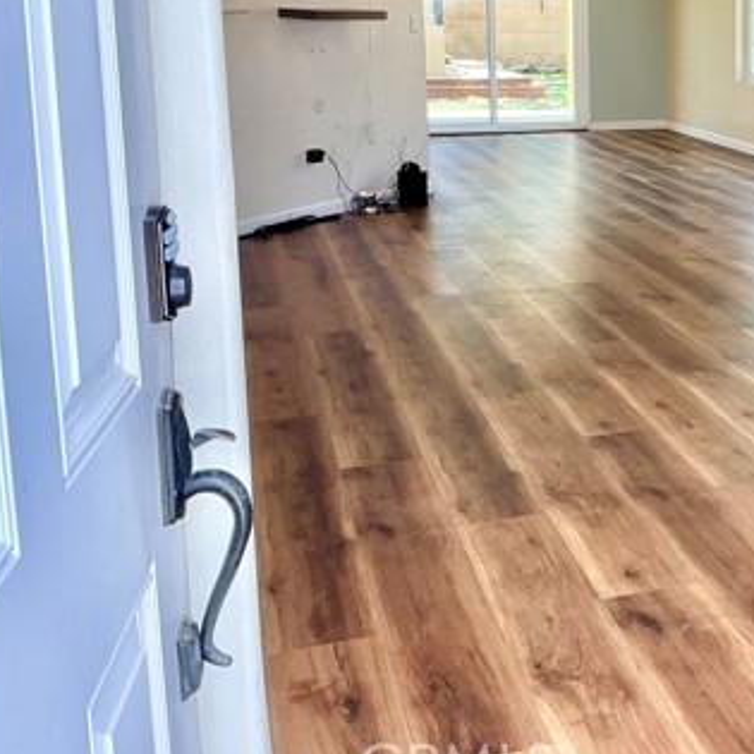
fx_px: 1281
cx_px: 732
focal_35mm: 52
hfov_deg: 30.7
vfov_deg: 32.4
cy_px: 225
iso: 32
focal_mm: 3
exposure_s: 1/120
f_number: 1.8
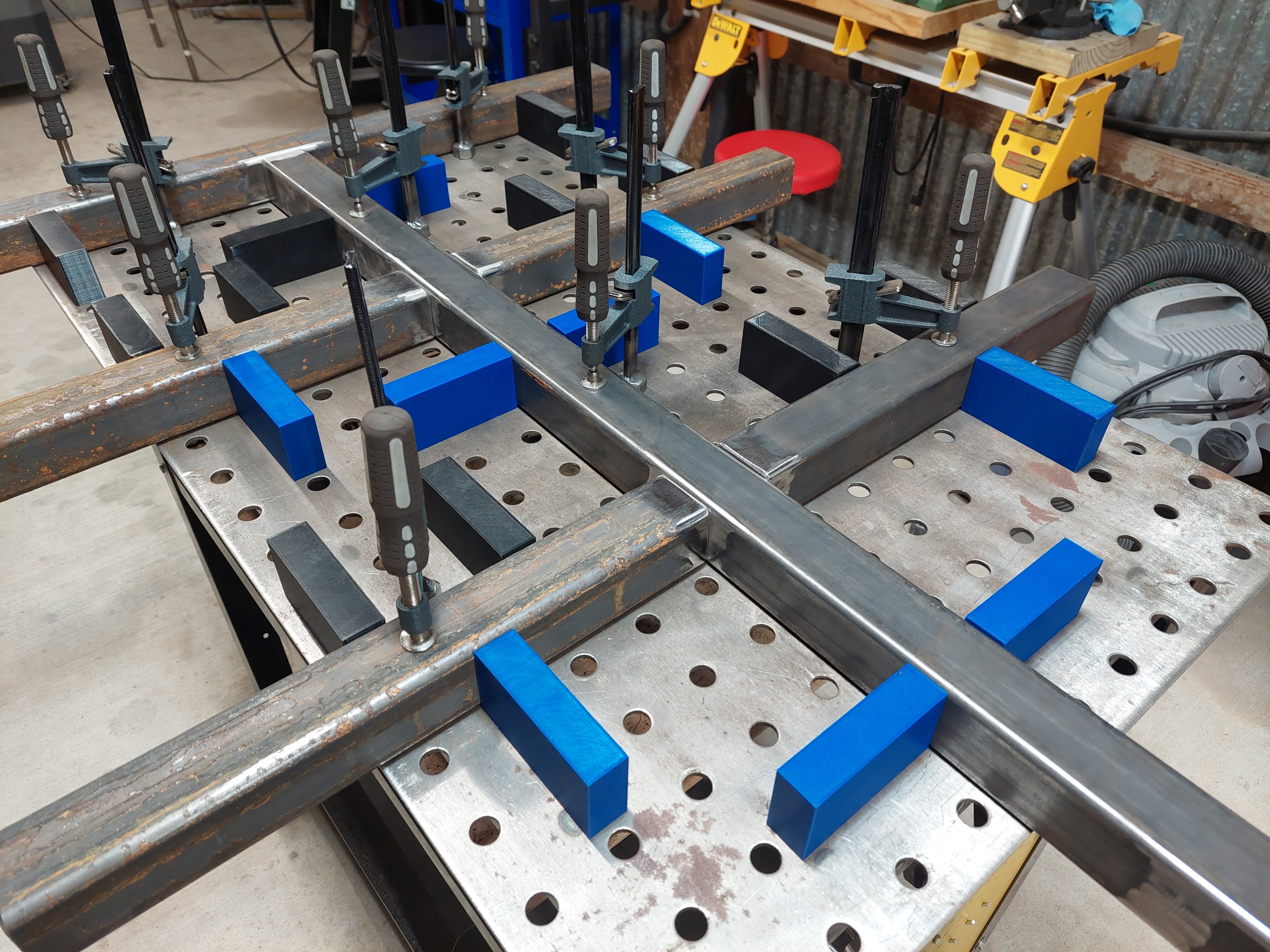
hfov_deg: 71.6
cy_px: 476
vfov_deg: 56.8
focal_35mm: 24
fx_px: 881
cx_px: 635
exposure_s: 1/60
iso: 200
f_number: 1.8
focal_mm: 5.23
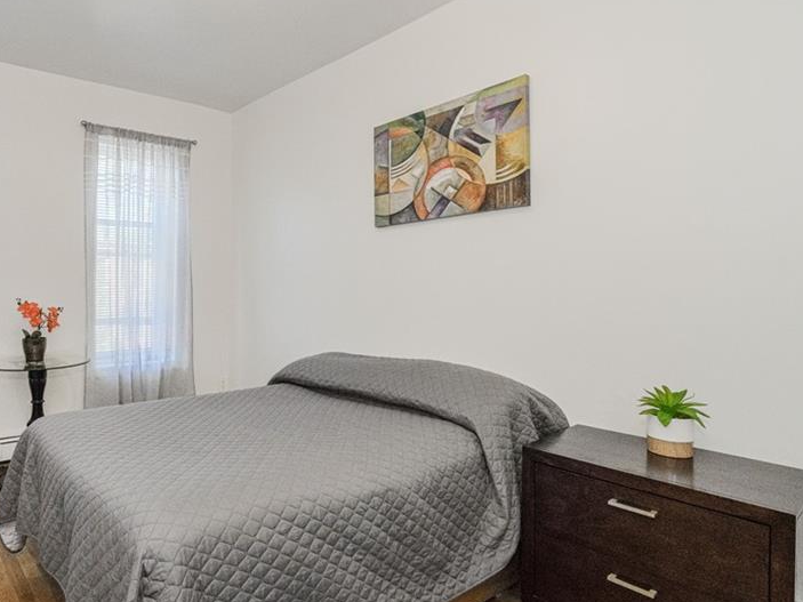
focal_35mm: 21
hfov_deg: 76.4
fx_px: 487
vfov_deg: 63.4
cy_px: 303
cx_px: 266
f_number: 8
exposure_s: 1/50
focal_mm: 10
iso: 1600
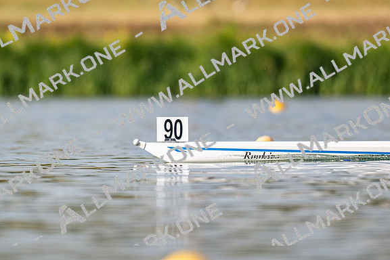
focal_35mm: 906
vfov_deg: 1.5
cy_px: 130
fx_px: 9814
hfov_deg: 2.3
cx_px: 196
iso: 125
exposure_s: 1/2500
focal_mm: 600
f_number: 4
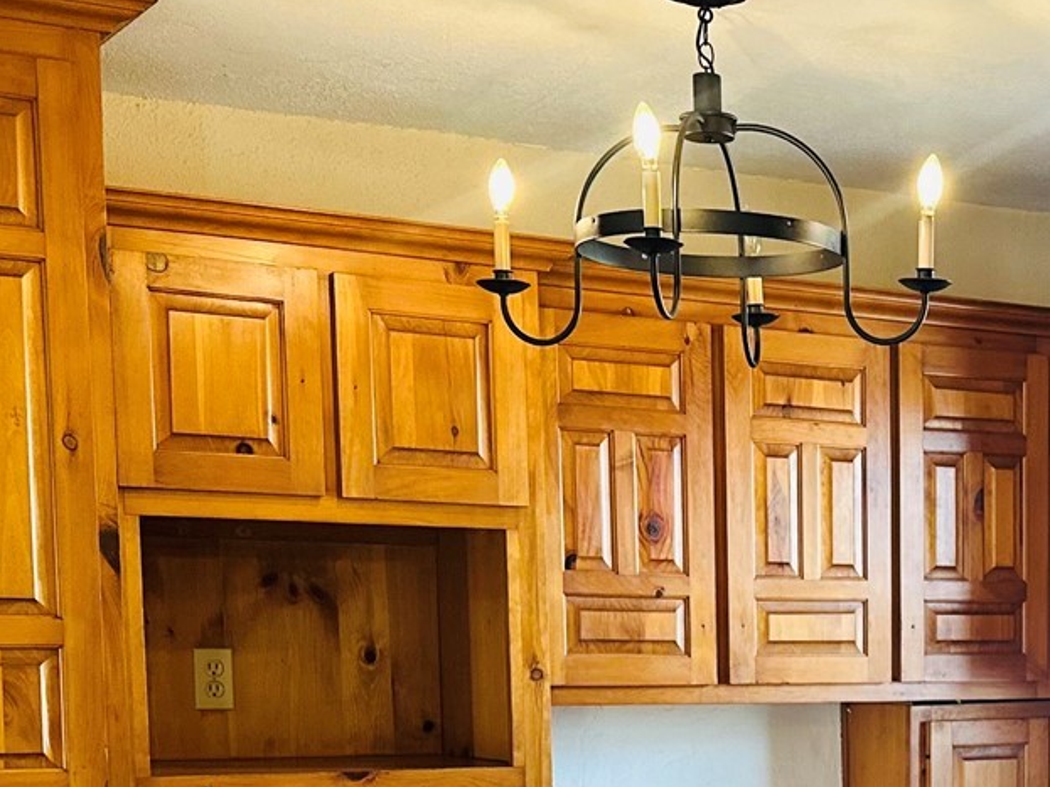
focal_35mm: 74
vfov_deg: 19.0
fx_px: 2244
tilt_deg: -6.8
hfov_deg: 25.3
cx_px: 1010
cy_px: 900
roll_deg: +0.3
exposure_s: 1/60
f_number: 1.78
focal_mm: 6.86
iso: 250
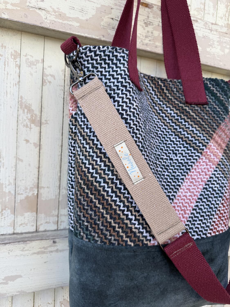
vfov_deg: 71.6
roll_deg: -5.7
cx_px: 115
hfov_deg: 56.8
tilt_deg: -10.4
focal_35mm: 24
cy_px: 154
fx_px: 213
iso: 64
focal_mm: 6.76
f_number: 1.78
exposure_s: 1/238
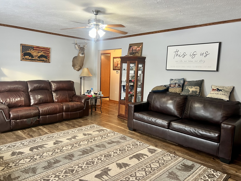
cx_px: 120
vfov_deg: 53.1
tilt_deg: -7.2
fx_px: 181
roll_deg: -1.9
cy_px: 90
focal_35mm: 26
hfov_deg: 67.3
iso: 125
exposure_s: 1/60
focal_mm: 5.7
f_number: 1.5
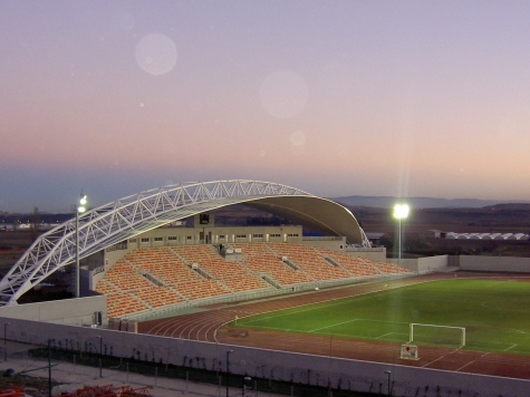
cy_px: 239
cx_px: 289
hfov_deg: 39.6
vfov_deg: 30.2
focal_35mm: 48
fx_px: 735
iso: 200
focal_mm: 6.3
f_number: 3
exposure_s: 1/60
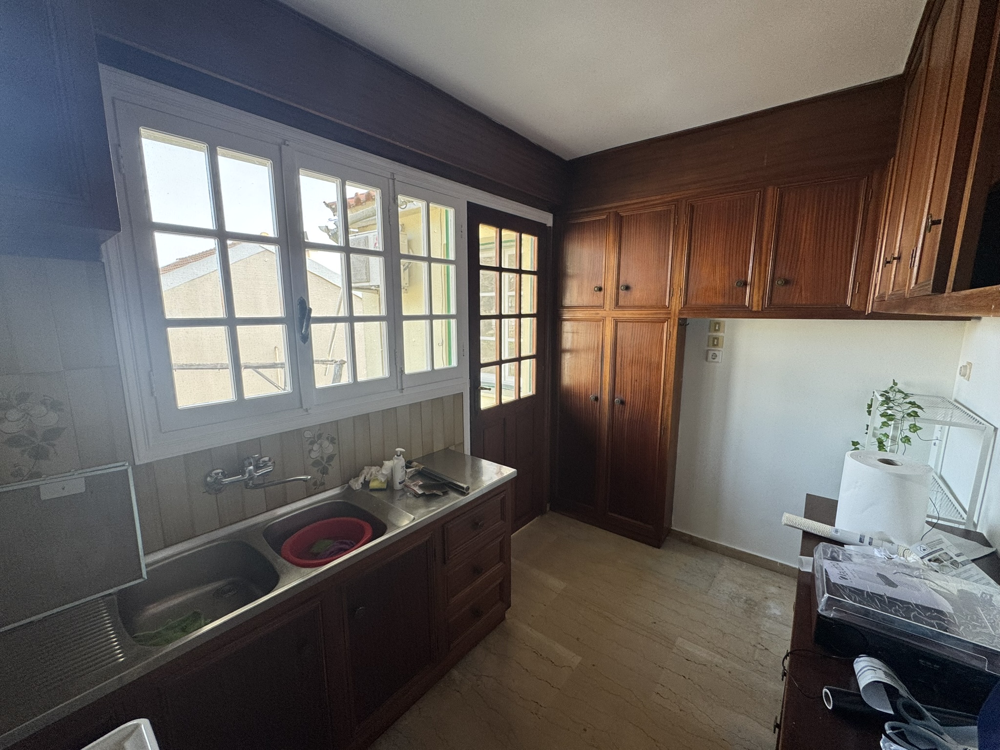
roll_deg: +0.4
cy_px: 375
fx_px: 404
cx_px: 500
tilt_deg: -9.0
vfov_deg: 85.7
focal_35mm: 14
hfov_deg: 102.1
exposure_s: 1/99
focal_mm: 2.22
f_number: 2.2
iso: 100
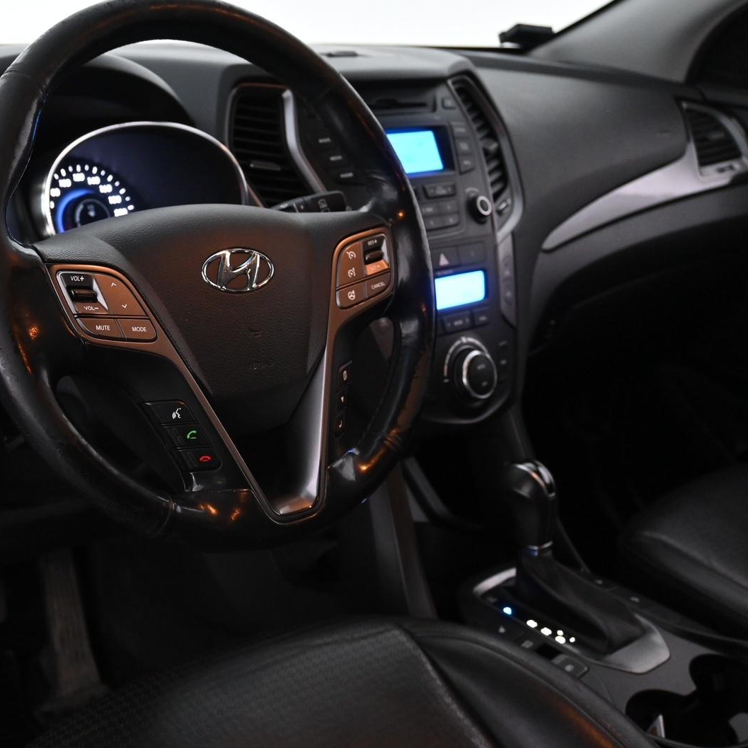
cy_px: 372
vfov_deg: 39.2
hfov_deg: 38.2
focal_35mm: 43
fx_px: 1051
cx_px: 190
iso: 2000
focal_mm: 22
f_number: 4
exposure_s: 1/40
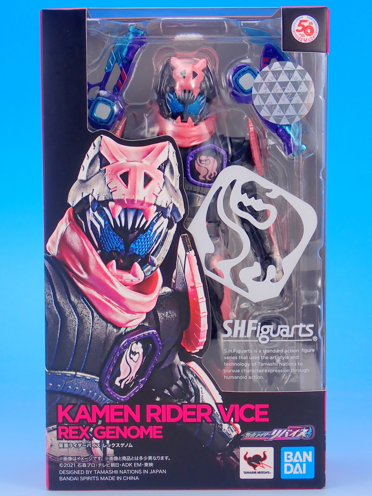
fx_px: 1175
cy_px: 248
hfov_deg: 18.0
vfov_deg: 23.8
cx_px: 186
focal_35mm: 82
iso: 100
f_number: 16
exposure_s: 1.6
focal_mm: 14.62
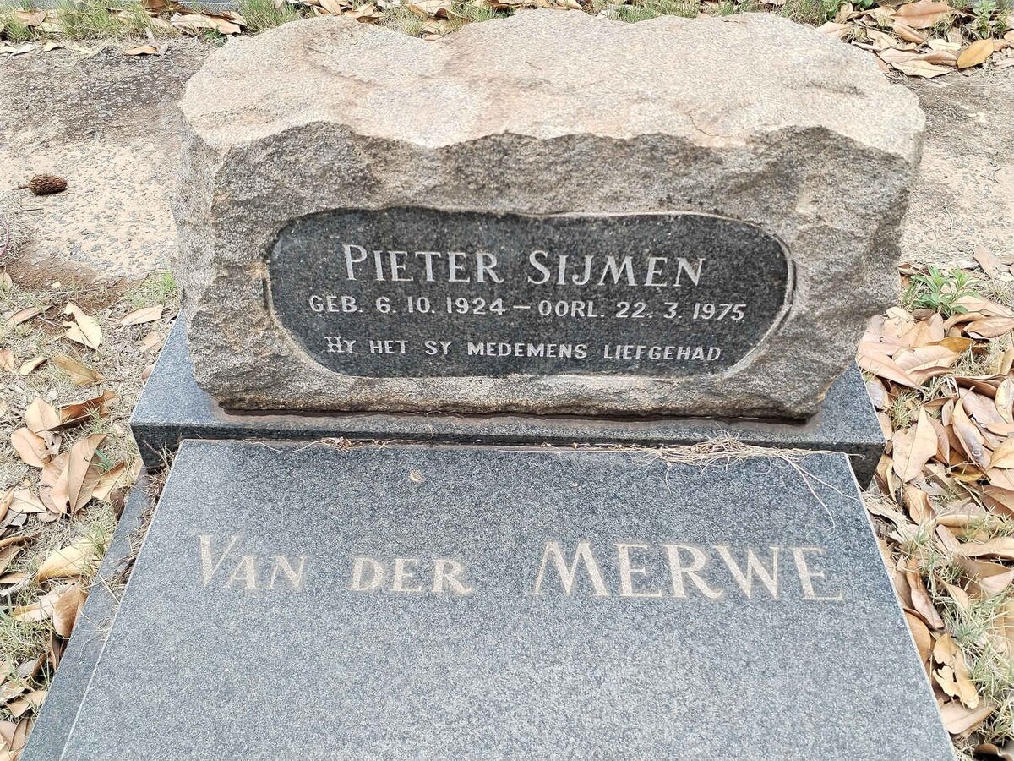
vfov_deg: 45.4
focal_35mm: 31
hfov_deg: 58.4
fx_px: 908
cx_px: 507
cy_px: 380
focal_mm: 4.75
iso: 100
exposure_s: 1/297
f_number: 1.8
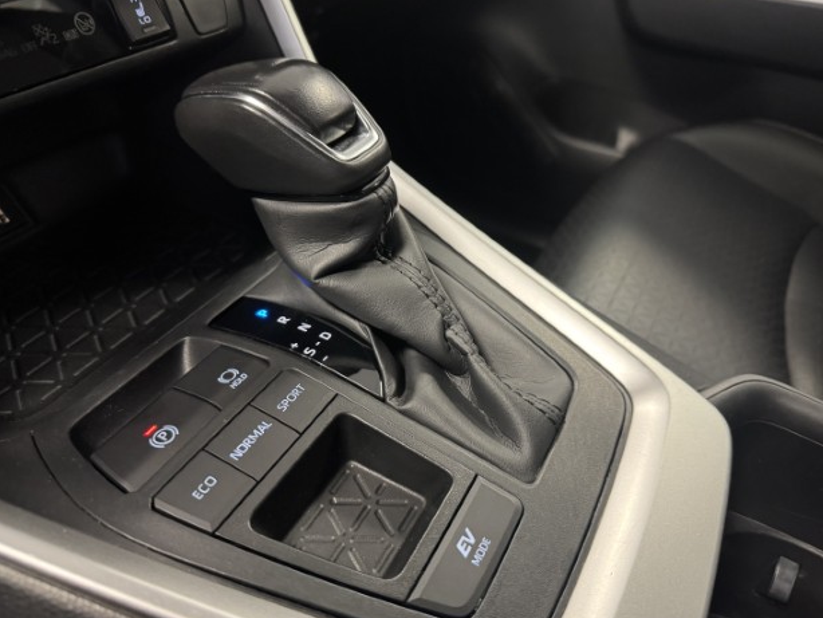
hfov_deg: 69.3
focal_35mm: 25
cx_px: 426
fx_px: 595
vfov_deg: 54.9
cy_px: 308
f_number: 1.78
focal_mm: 6.76
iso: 640
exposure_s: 1/33
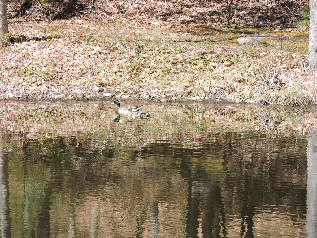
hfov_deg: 11.0
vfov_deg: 8.2
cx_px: 158
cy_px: 119
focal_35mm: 180
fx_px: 1648
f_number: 5.3
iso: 100
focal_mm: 32.2
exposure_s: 1/160
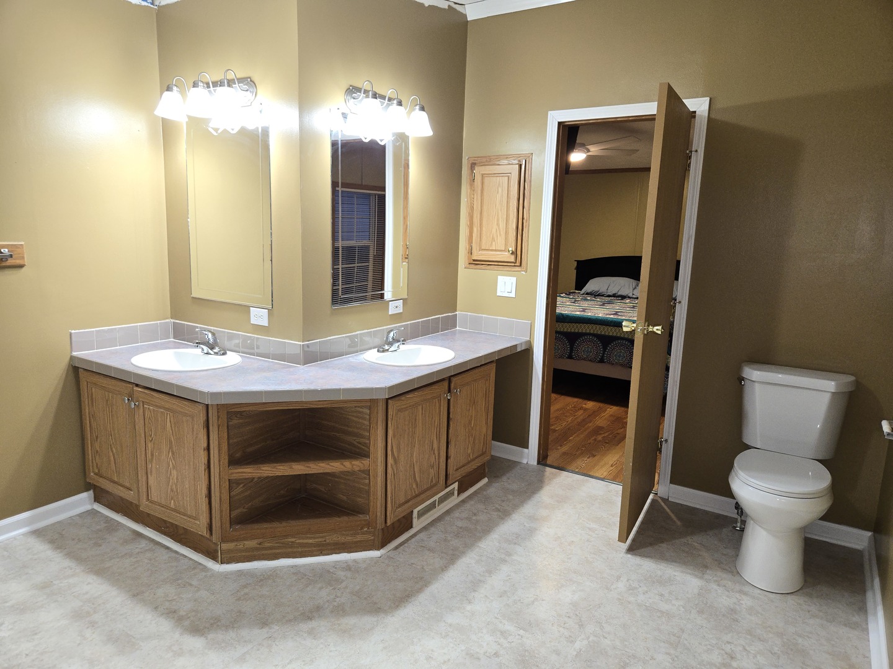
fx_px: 593
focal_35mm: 23
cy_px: 334
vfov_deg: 58.9
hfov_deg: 73.9
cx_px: 446
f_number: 1.8
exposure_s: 1/40
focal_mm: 5.4
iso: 125
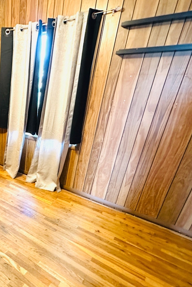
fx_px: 192
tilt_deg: -23.0
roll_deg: -0.8
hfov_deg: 45.3
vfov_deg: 73.3
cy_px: 165
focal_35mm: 24
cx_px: 2
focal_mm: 2.22
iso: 800
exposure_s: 1/60
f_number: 2.2
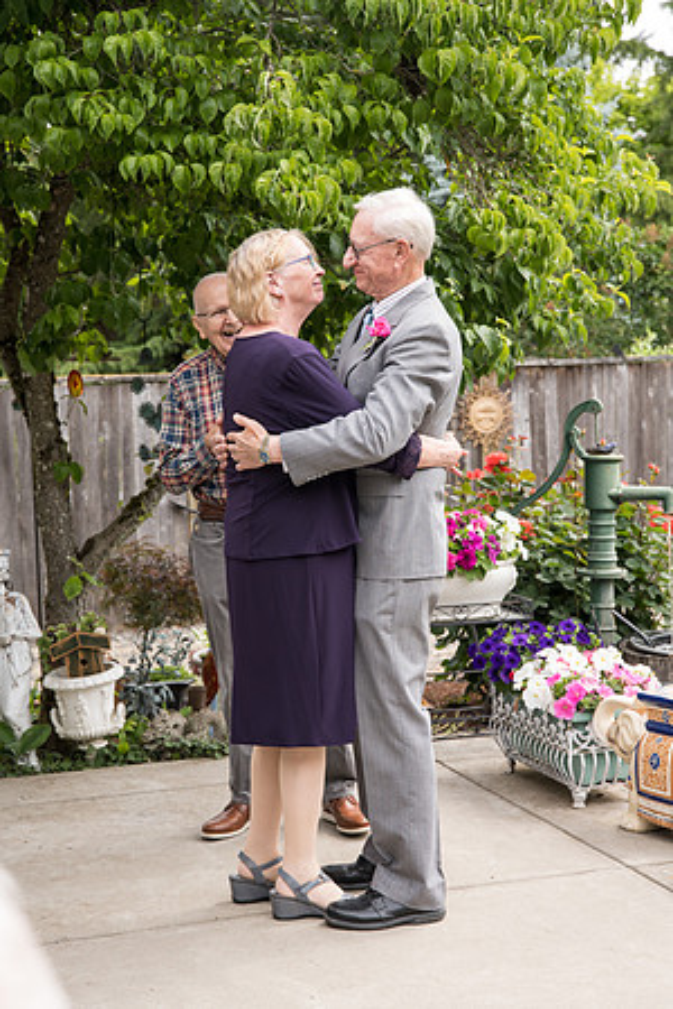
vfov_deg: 32.4
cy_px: 504
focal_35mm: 62
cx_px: 336
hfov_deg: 21.9
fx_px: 1738
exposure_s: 1/500
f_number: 5
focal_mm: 62
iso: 400
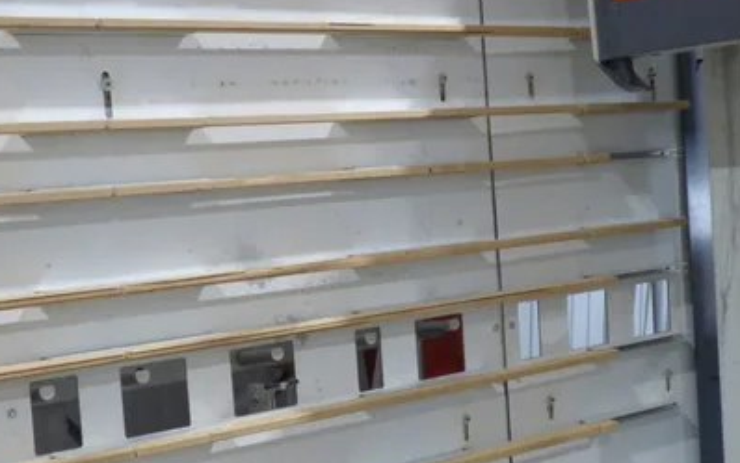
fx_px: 1291
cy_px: 287
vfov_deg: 20.3
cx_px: 433
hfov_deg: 31.9
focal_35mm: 64
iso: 400
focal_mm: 5.78
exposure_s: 1/60
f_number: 3.4
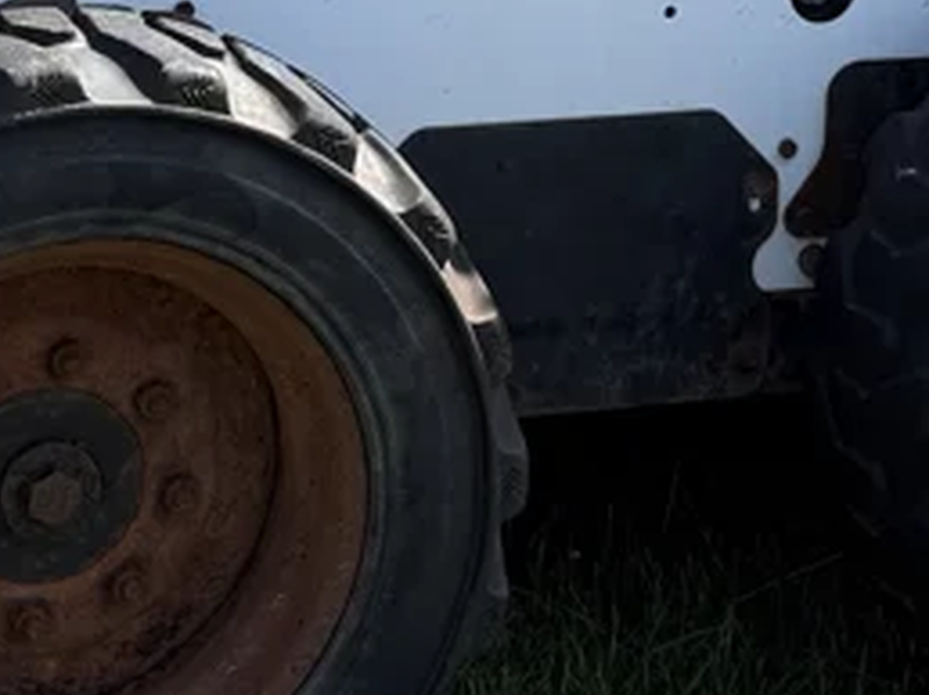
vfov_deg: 9.7
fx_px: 3995
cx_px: 583
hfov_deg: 13.3
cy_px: -259
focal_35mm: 149
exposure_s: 1/1855
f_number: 1.78
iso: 80
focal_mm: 6.76
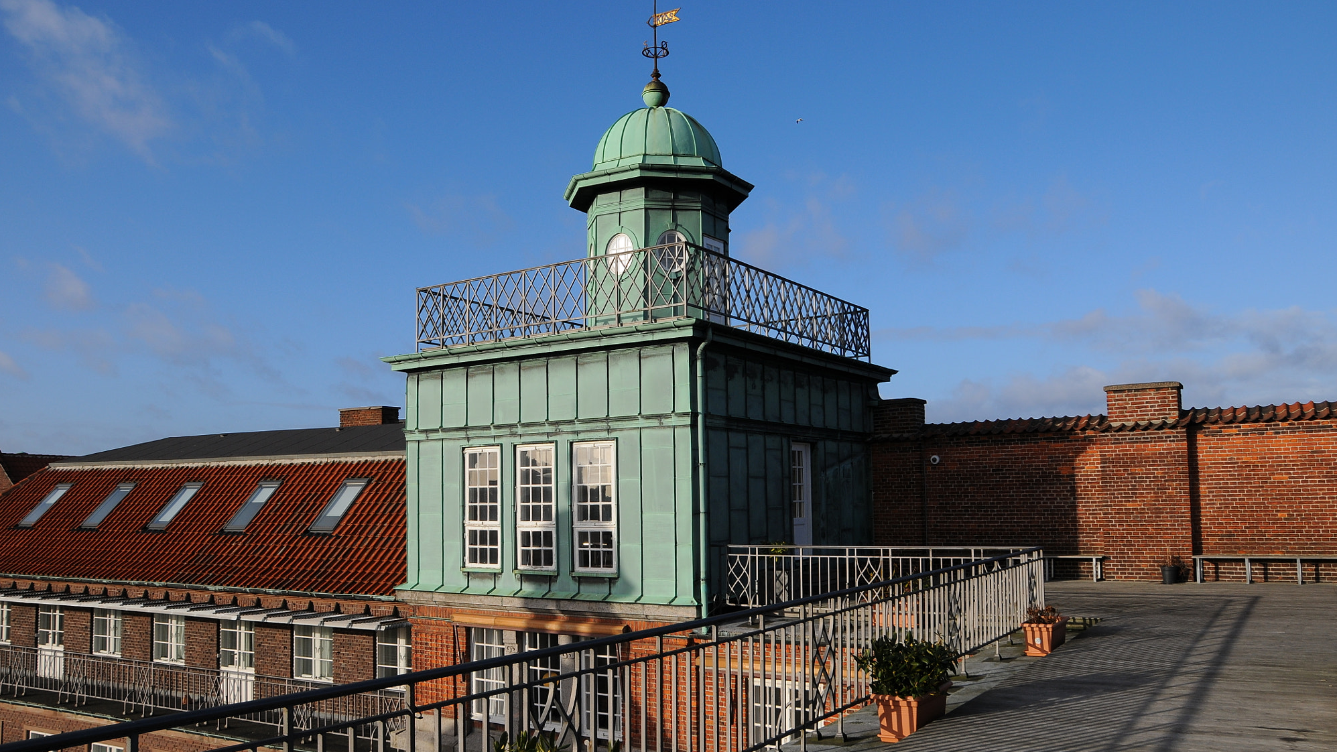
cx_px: 658
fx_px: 1028
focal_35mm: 29
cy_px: 376
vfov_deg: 40.2
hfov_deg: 66.1
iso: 200
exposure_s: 1/800
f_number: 8
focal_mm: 18
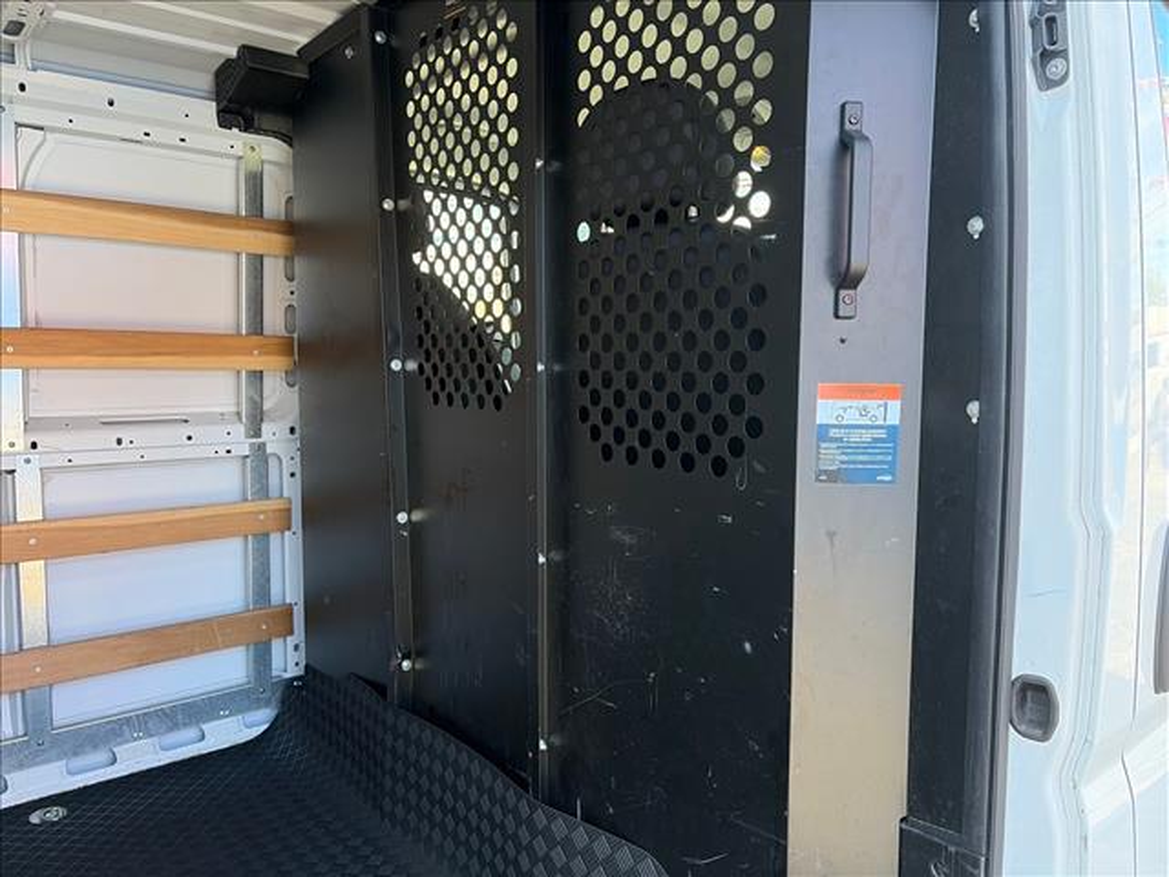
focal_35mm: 26
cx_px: 584
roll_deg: +2.2
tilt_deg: -6.9
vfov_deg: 53.1
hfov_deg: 67.3
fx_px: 878
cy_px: 438
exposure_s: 1/185
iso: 125
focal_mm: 5.96
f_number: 1.6
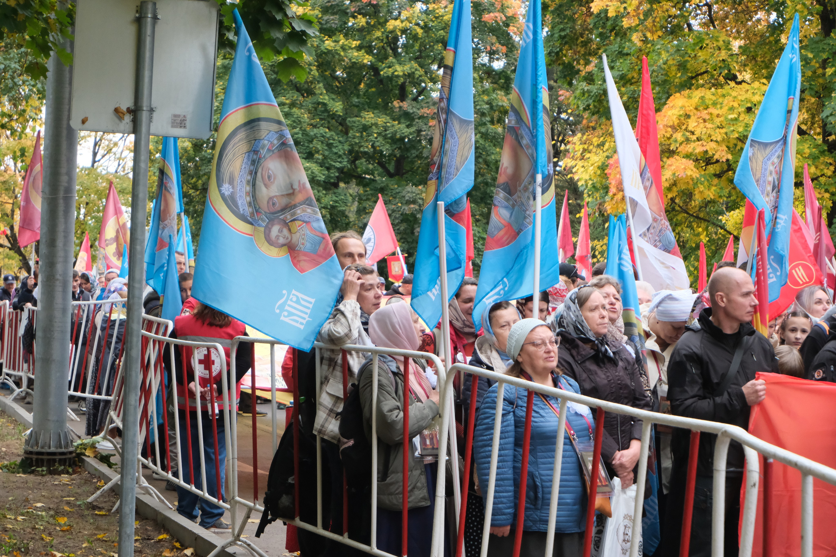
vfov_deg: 20.0
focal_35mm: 68
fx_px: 1579
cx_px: 418
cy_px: 278
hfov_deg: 29.7
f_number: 5.6
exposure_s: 1/1000
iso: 4000
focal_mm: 45
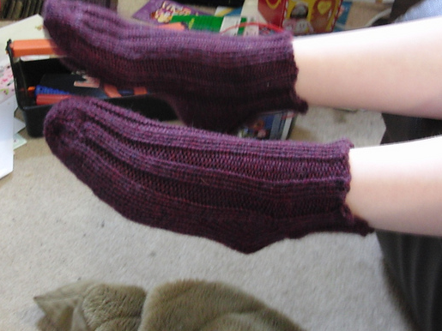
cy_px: 127
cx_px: 184
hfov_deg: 41.1
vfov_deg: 31.4
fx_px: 587
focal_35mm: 46
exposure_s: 1/2.5
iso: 400
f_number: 3.6
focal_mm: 6.42
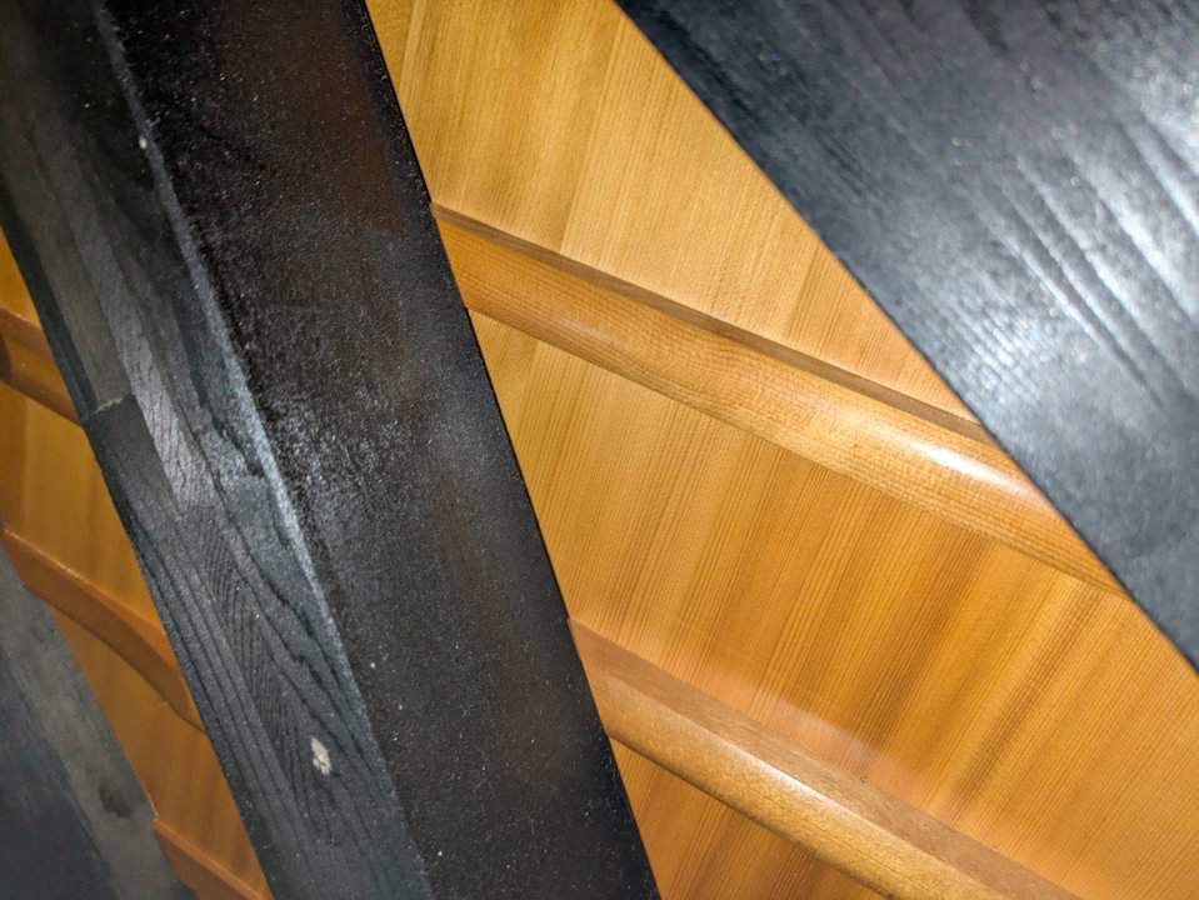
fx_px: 866
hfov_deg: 69.4
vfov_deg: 54.9
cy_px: 450
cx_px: 600
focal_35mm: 25
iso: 188
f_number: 1.89
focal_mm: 5.43
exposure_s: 1/50
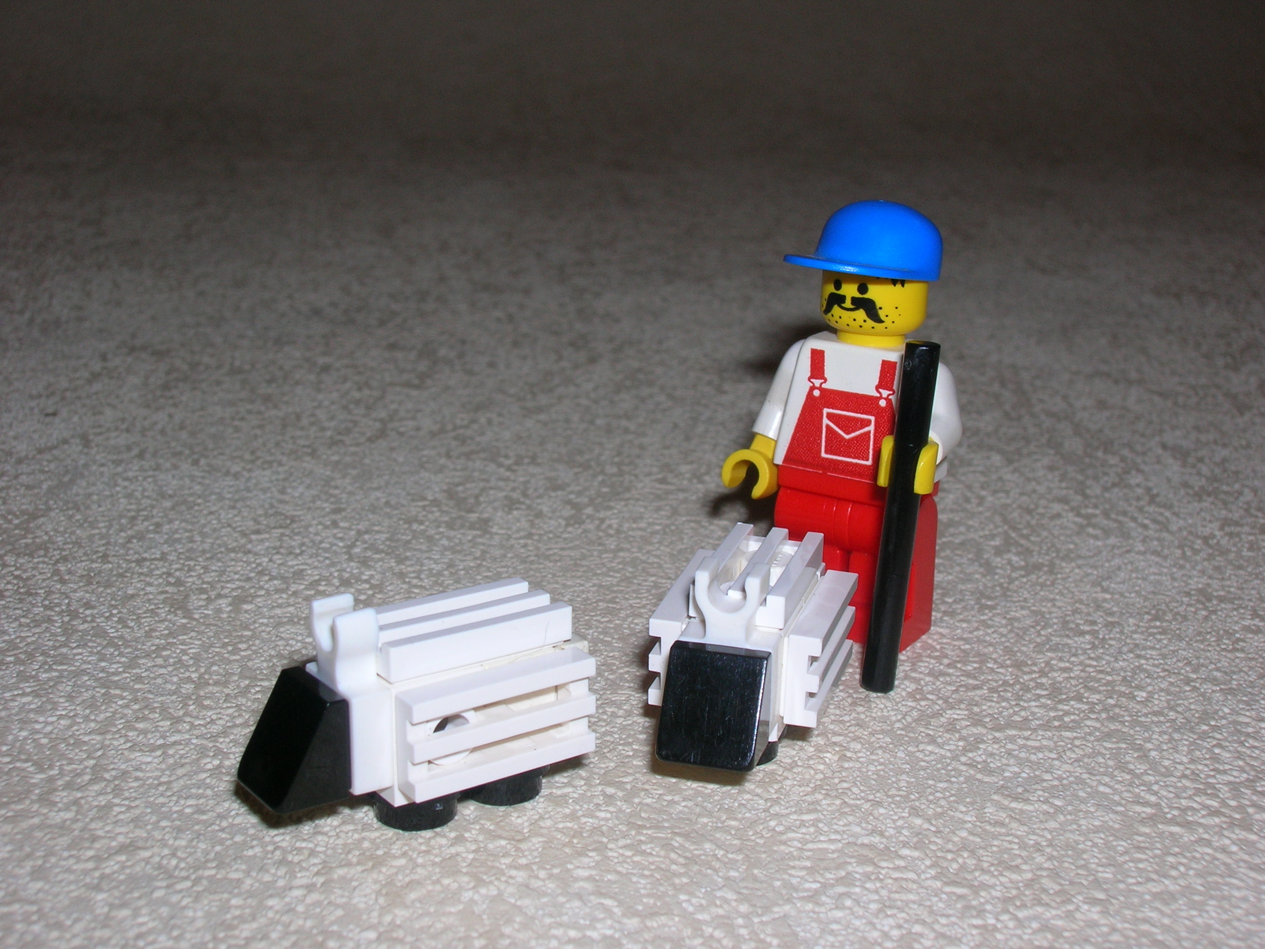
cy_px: 474
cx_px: 632
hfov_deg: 41.2
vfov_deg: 31.5
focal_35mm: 46
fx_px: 1681
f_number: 5.4
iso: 50
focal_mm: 7.7
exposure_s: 1/60.1
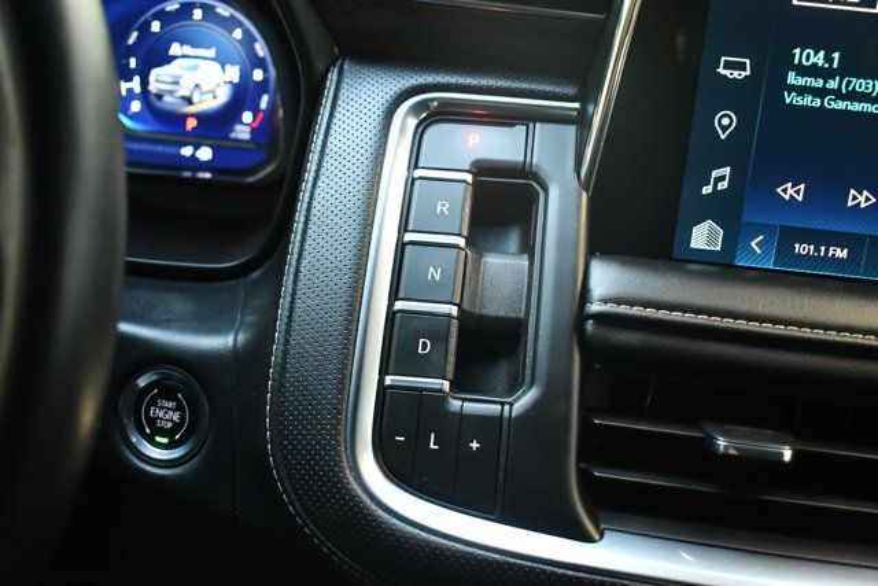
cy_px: 293
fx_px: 1024
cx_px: 439
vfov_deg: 31.9
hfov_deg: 46.4
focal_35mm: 42
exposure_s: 1/125
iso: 3200
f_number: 4.2
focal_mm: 28
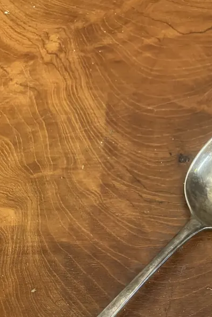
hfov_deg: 26.8
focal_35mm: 50
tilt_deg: -71.0
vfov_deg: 37.9
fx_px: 441
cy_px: 262
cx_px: 146
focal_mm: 3.99
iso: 250
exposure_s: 1/33
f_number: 1.8
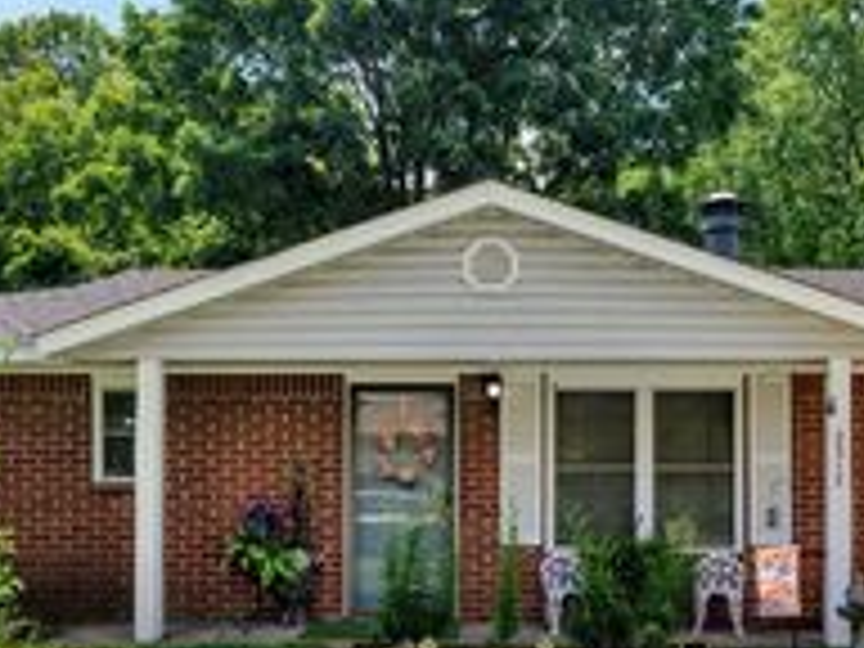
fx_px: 998
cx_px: 495
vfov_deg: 35.1
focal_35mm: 40
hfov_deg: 46.7
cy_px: 493
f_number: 7.1
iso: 100
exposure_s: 1/125
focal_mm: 16
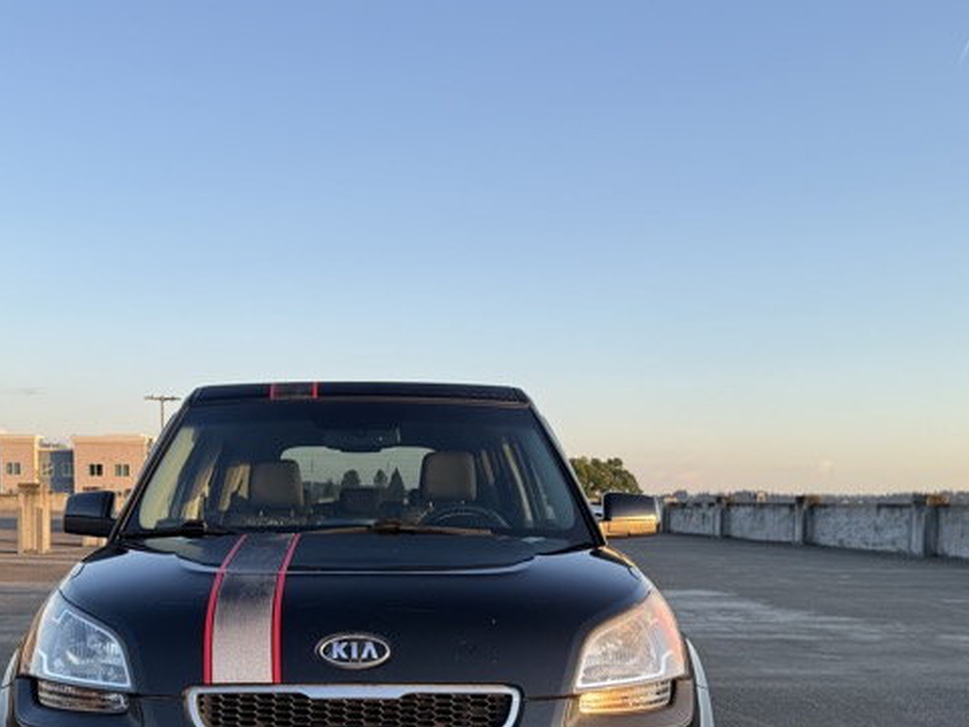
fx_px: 1120
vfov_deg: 34.8
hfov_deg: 46.4
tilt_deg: -3.7
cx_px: 369
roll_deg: -1.3
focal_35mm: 40
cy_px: 590
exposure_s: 1/796
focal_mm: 6.76
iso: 80
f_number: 1.78
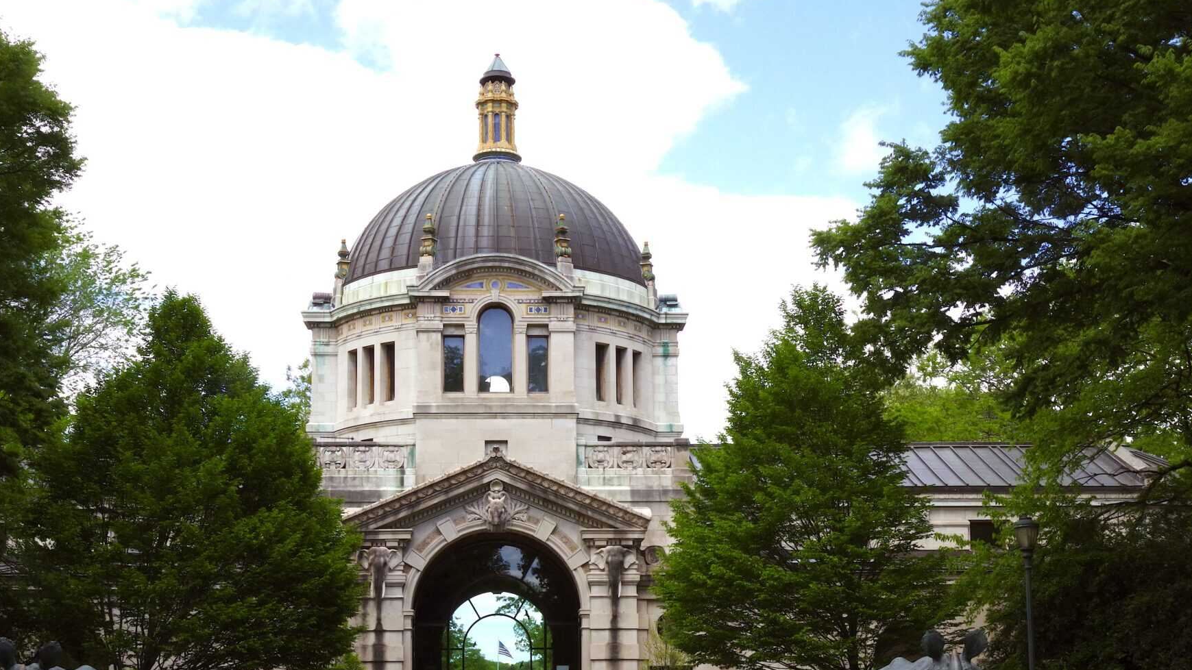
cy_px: 514
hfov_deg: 38.5
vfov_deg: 22.0
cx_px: 609
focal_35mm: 54
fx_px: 1707
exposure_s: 1/200
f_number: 18
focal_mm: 35
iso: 1600
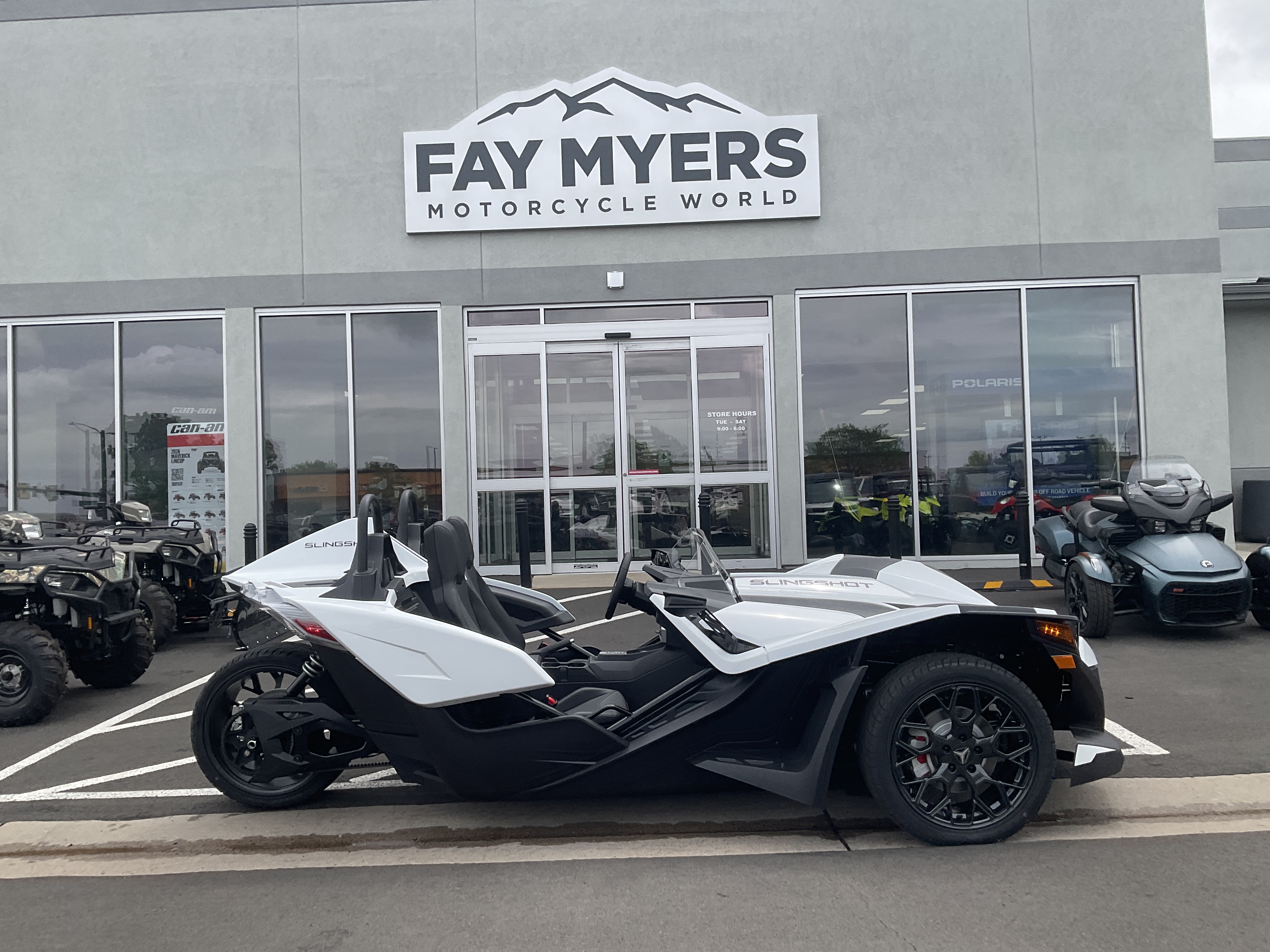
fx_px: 1064
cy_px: 476
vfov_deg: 48.2
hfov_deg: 61.7
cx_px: 635
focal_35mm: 29
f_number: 1.8
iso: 16
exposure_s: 1/1221
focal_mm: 3
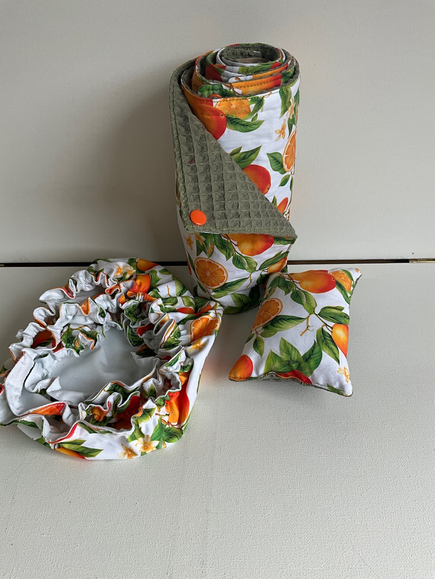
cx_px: 218
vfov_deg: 61.7
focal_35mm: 29
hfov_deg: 48.2
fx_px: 486
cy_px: 290
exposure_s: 1/297
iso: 25
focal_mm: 3
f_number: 1.8
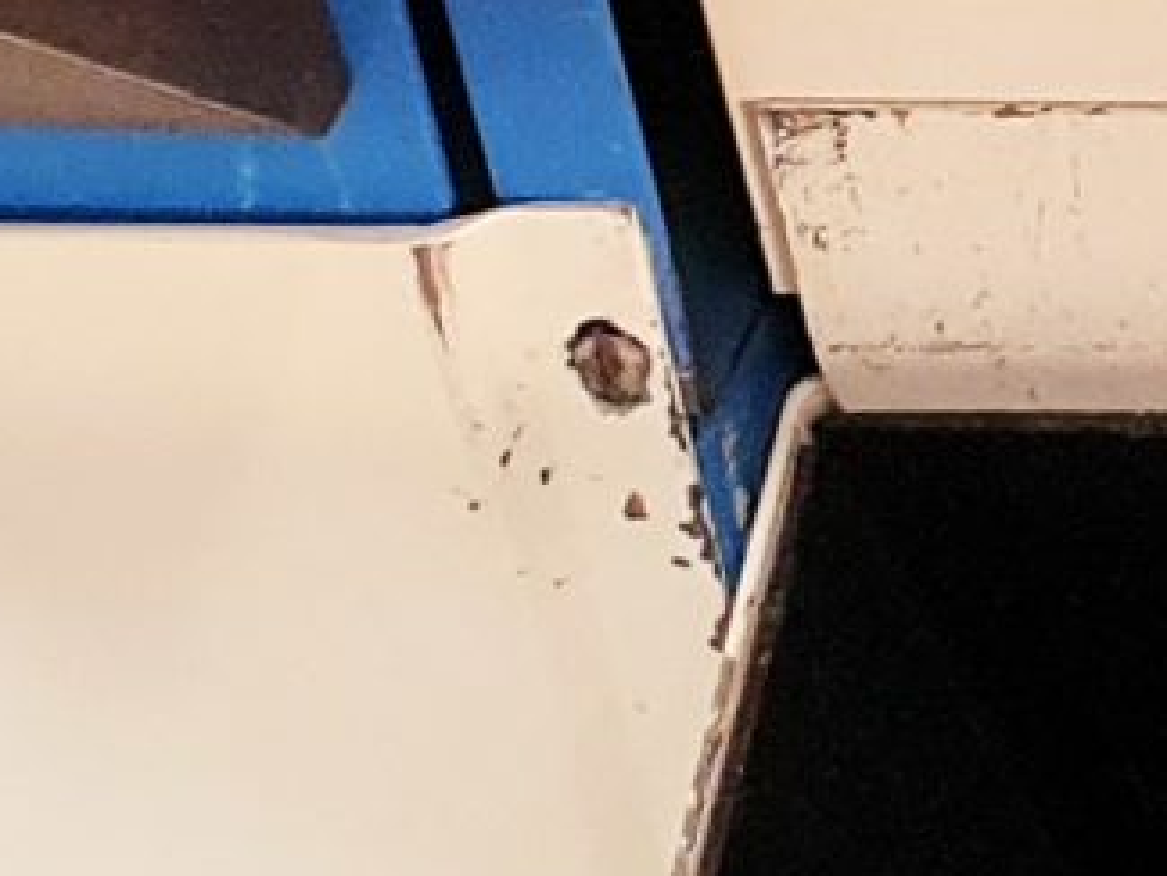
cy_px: -176
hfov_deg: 8.4
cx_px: 3275
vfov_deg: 7.2
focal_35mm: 205
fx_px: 6914
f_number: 2.4
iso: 320
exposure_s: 1/50
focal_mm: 4.3
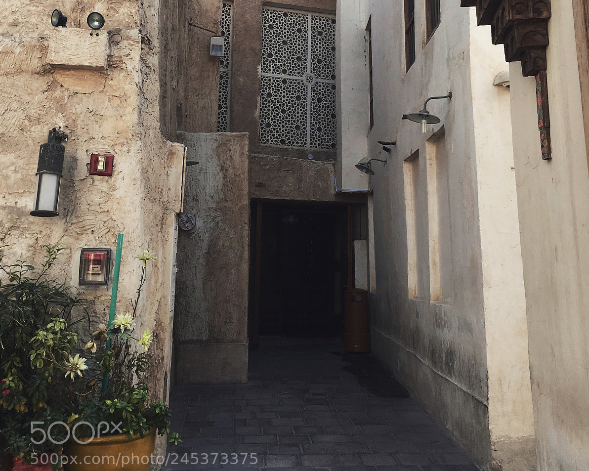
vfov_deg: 37.9
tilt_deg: +14.1
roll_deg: +0.9
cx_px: 296
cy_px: 102
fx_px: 662
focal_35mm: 38
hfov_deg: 47.9
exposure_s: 1/801
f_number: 2.2
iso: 25
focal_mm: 4.15
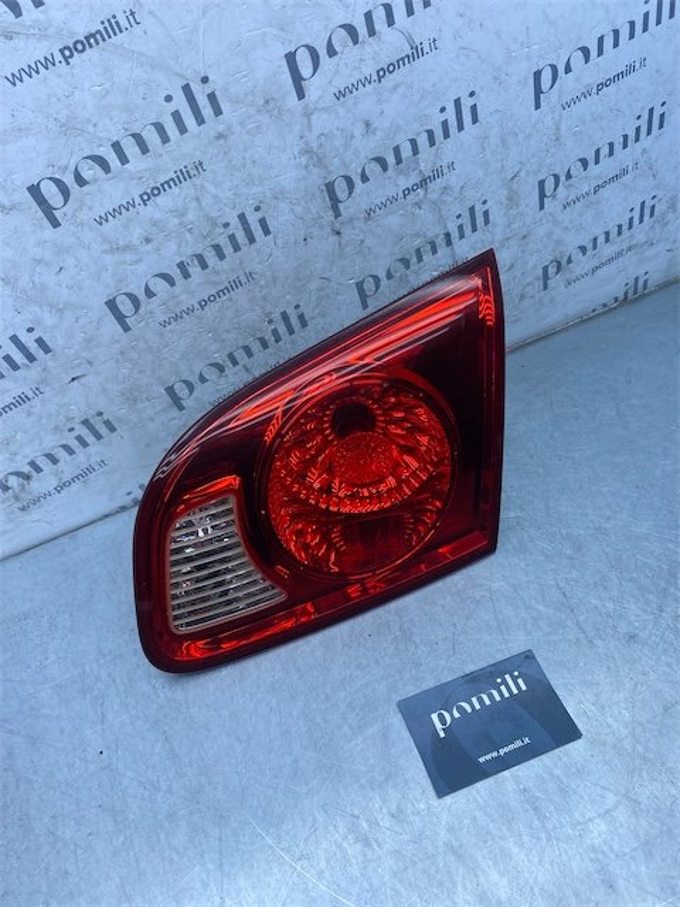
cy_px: 454
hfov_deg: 53.1
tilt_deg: -48.3
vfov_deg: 67.3
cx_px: 340
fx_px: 681
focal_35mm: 26
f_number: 1.8
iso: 32
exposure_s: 1/858
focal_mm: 4.25
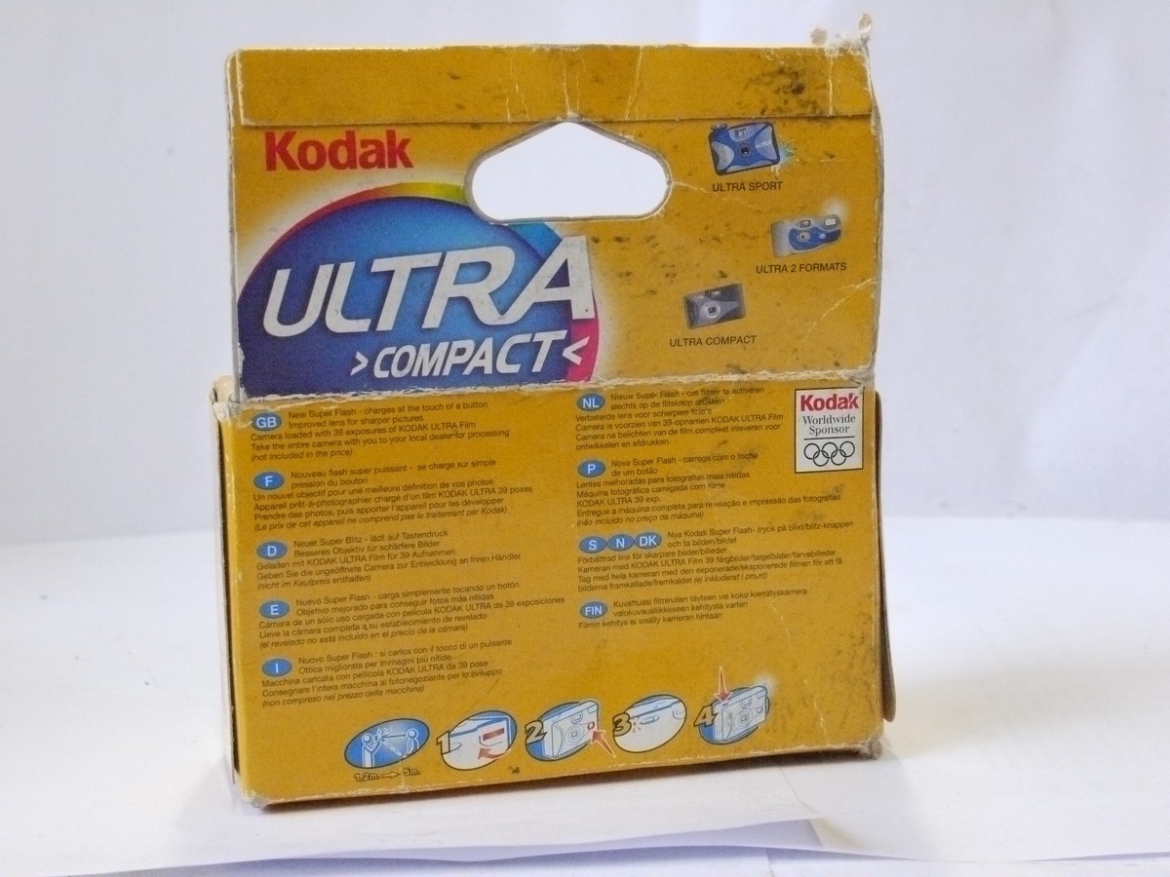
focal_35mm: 60
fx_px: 2028
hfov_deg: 32.2
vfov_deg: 24.4
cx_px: 585
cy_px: 438
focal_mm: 30
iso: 3200
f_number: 9
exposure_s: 1/160
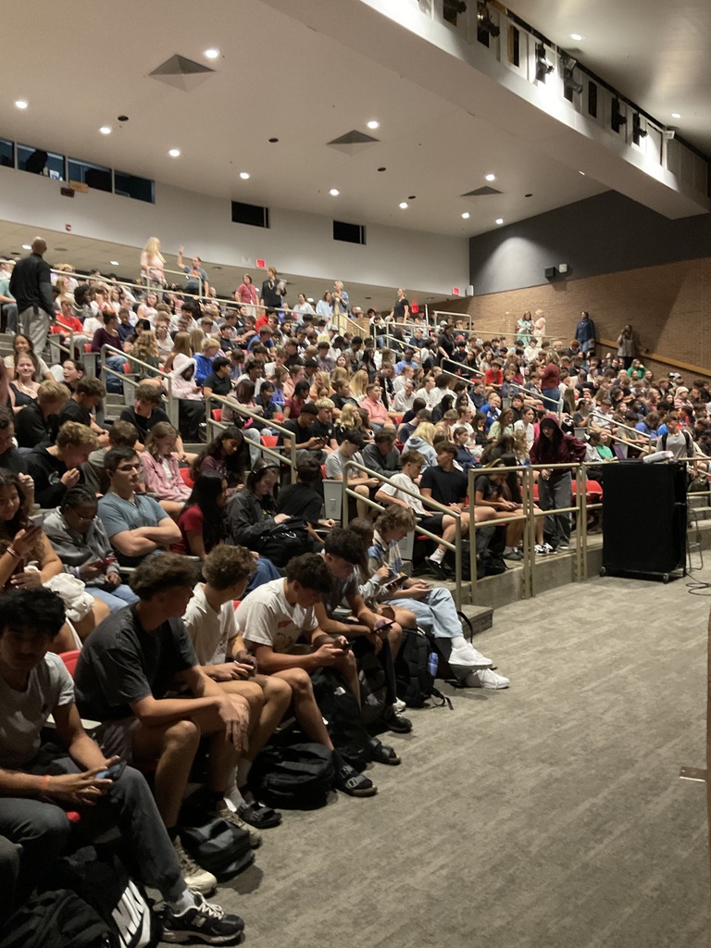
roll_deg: -2.1
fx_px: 794
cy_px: 474
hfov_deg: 48.2
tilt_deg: -2.3
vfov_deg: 61.7
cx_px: 356
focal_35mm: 29
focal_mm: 3
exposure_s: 1/30
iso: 400
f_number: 1.8
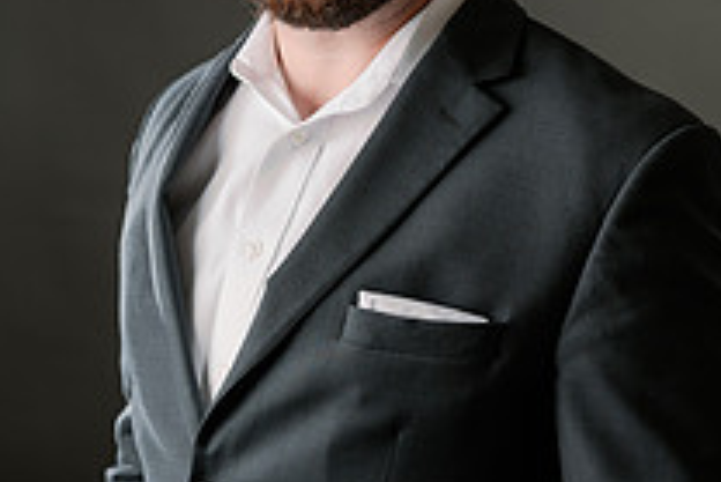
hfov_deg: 18.9
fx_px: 2164
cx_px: 418
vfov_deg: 12.7
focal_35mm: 108
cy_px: 229
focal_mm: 50
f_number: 5
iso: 100
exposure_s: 1/200
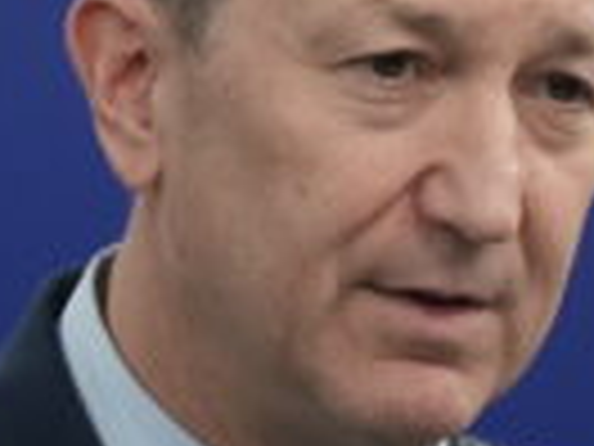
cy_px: -81
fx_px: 21381
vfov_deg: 1.2
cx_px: 1454
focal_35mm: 1246
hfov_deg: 1.6
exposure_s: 1/640
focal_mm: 148
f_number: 2.8
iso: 800
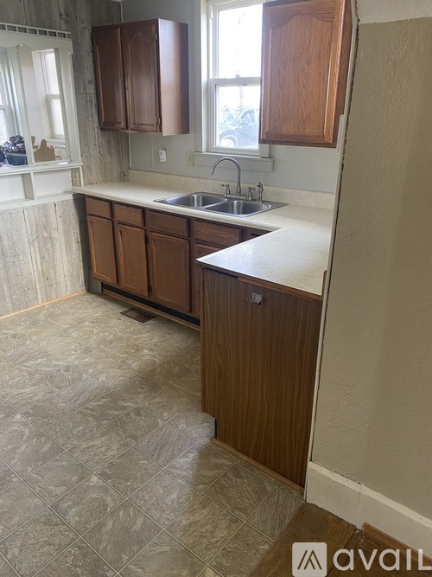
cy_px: 288
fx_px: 433
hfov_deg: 53.0
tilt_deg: -21.1
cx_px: 216
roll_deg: -0.1
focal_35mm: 26
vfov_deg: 67.3
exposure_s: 1/60
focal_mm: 4.25
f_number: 1.8
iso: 125
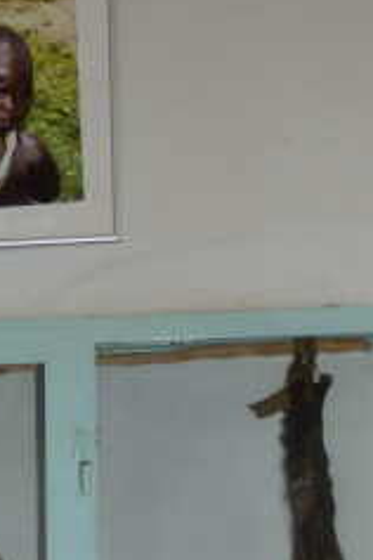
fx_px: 2316
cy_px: 884
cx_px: -325
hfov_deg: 8.8
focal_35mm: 149
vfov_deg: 12.9
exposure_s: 1/60
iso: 160
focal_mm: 6
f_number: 2.8
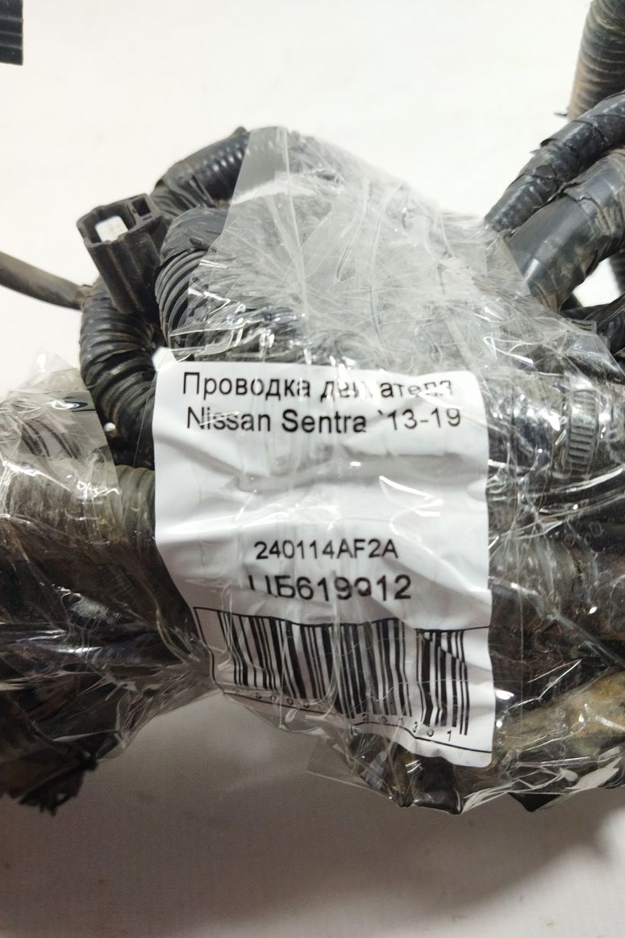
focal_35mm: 29
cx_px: 330
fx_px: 755
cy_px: 461
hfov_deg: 45.0
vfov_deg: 63.6
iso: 175
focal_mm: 4.71
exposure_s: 1/100
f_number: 1.79
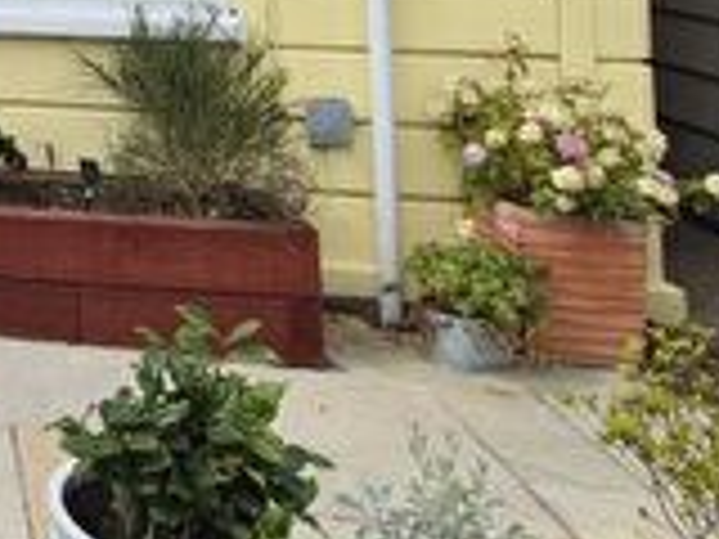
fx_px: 1184
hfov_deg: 25.8
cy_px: -218
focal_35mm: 57
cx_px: -337
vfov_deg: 22.2
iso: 50
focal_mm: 1.74
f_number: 2.2
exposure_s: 1/2012
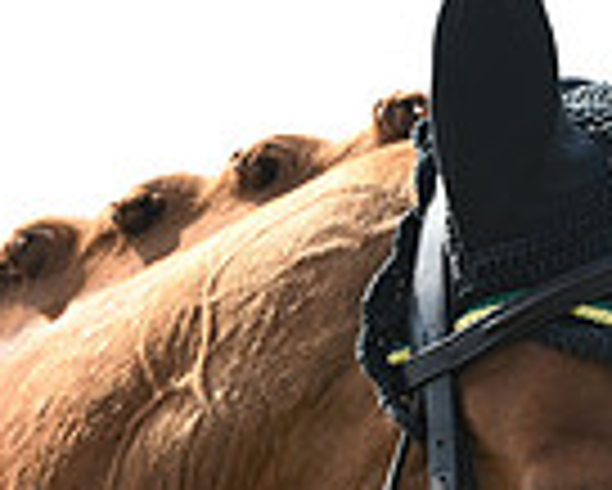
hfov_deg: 3.2
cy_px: 632
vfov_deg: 2.6
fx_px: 10876
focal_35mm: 600
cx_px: 1094
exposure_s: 1/1250
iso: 640
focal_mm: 150
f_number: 5
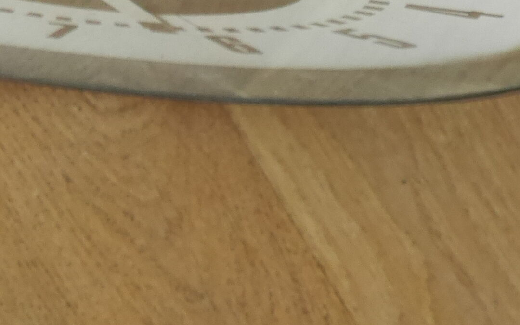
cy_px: -214
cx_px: 54
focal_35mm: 203
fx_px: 2877
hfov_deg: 10.3
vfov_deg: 6.4
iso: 2000
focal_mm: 32
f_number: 5.6
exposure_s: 1/80
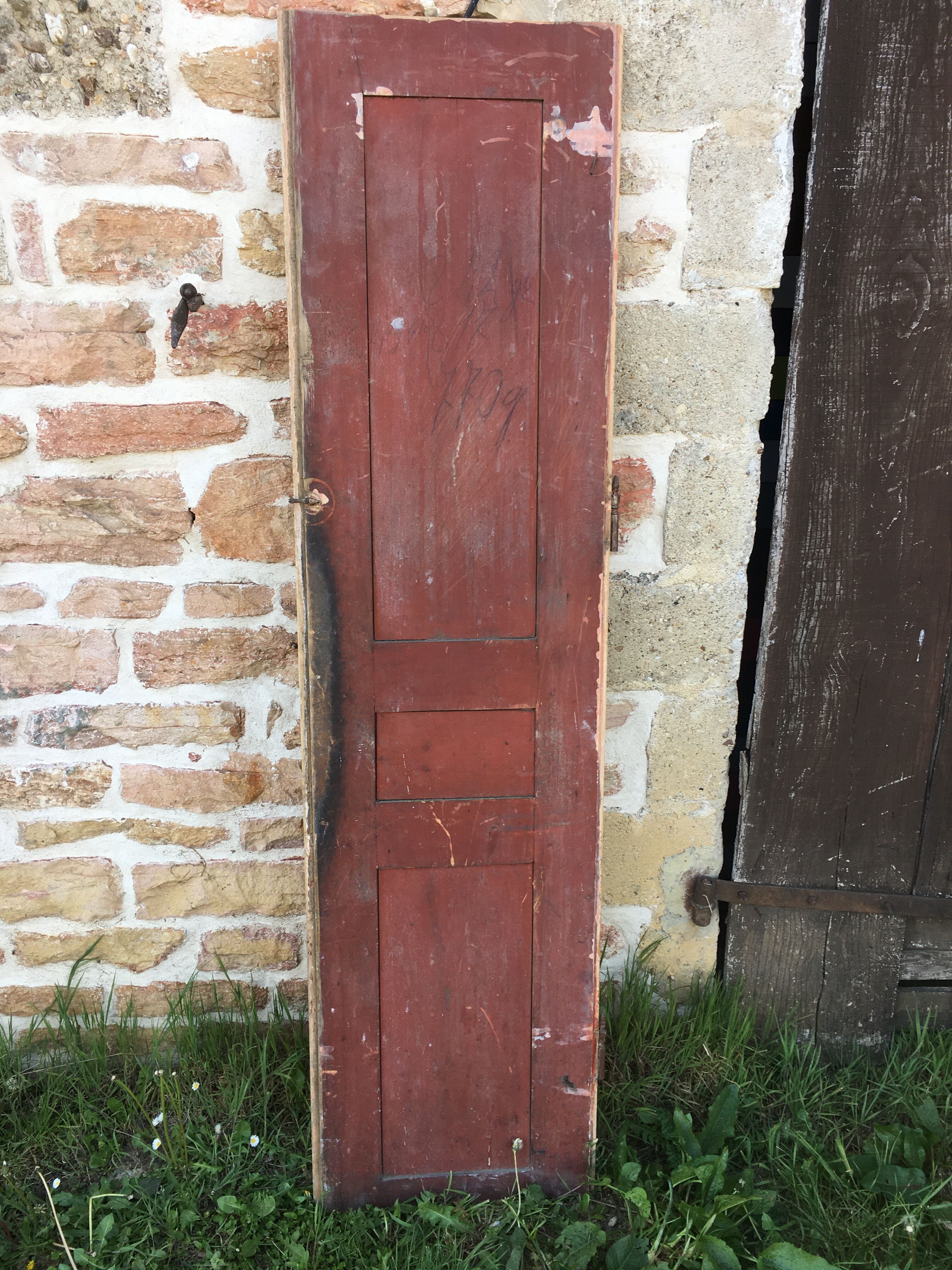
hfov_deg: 48.2
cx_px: 476
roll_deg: -0.2
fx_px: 1063
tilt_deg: -19.5
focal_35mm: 29
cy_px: 635
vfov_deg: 61.7
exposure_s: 1/100
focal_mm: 4.15
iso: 25
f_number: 2.2
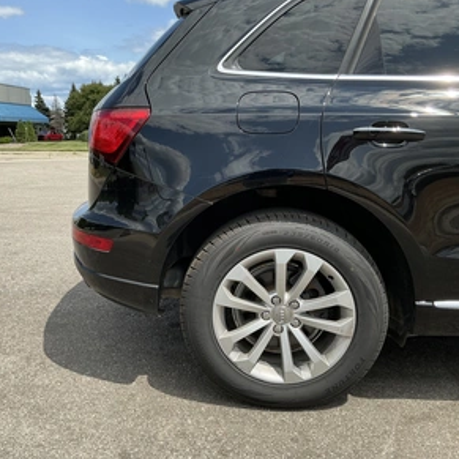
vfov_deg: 48.4
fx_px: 510
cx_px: 189
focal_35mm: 34
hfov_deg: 48.2
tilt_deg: -10.3
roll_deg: +1.4
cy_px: 232
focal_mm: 3
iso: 25
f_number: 1.8
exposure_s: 1/1377
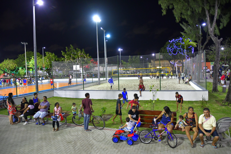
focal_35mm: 24
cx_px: 116
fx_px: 154
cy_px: 77
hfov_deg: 73.7
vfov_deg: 53.1
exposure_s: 1/60
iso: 2000
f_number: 2.8
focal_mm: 16
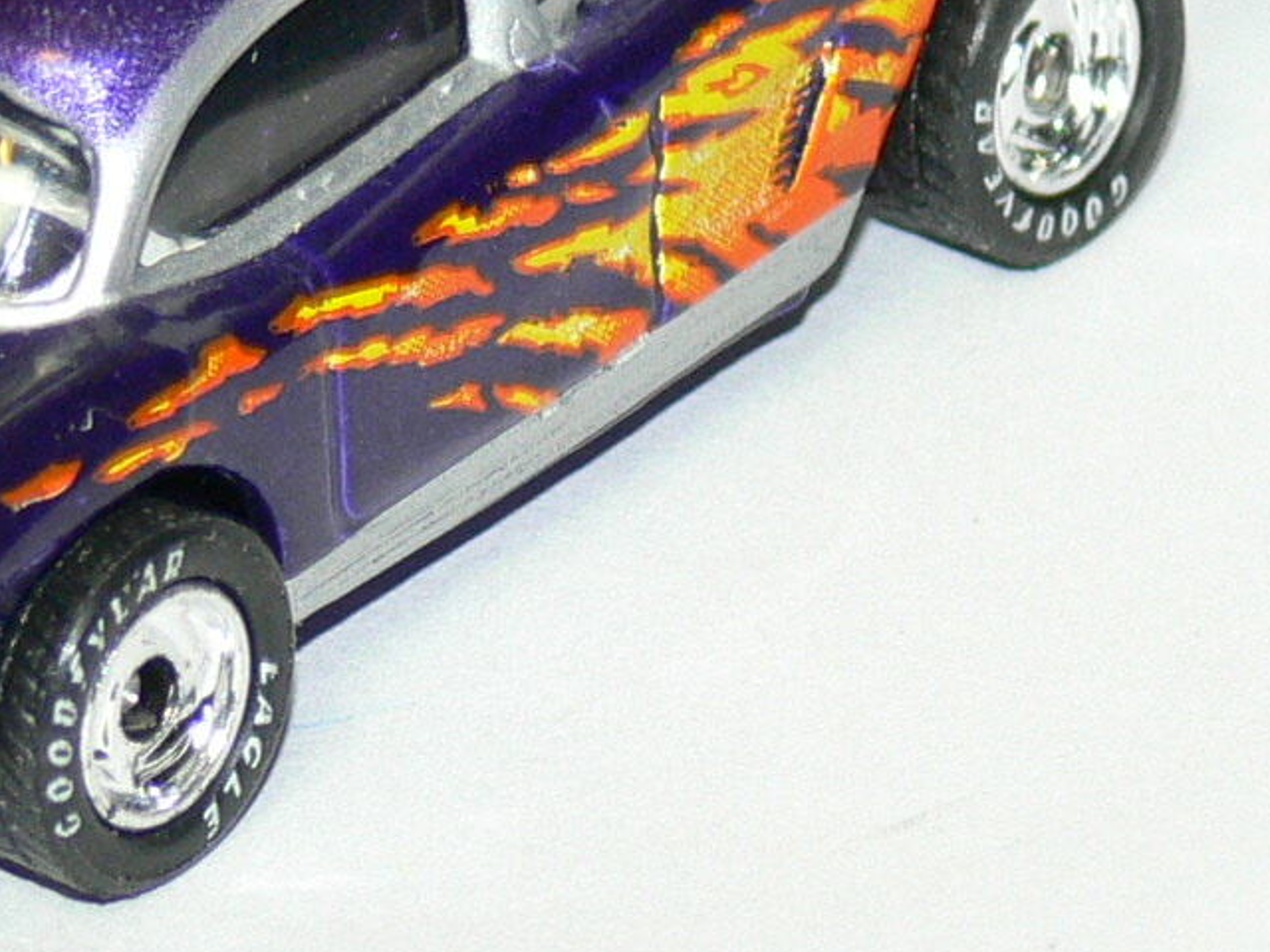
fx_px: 15776
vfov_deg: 3.5
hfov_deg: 4.6
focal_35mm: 430
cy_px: 123
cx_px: 189
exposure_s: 1/30
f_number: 3.6
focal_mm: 22.8
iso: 100
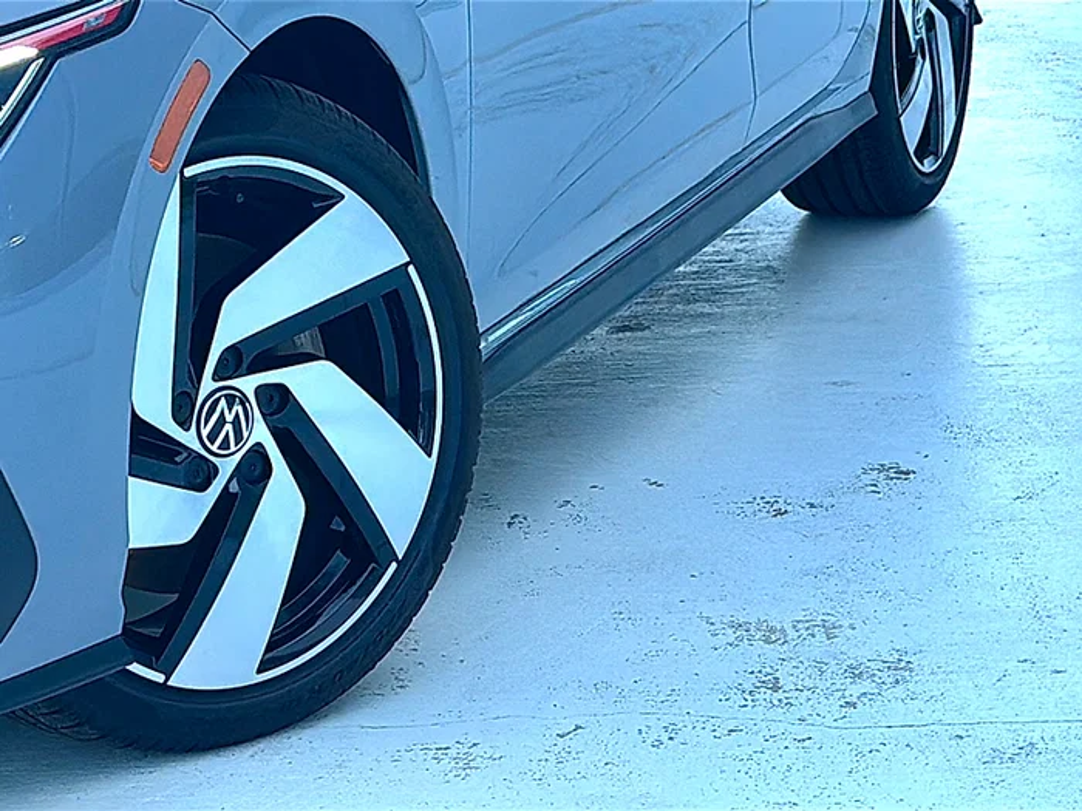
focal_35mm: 100
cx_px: 541
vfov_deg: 14.8
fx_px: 3126
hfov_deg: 19.6
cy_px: 406
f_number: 1.78
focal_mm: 6.86
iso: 80
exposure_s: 1/1379
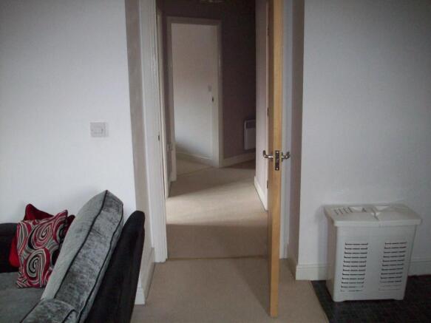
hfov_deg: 50.1
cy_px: 162
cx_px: 216
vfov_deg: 38.7
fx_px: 461
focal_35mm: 37
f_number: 2.8
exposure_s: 1/45
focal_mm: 6.2
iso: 160
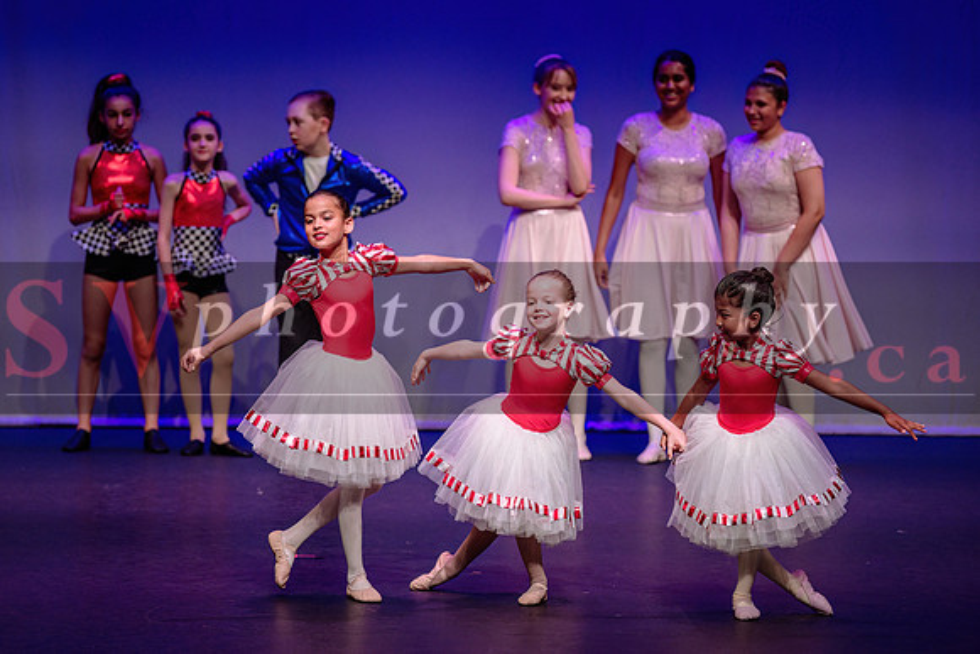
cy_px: 366
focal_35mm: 190
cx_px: 490
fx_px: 5180
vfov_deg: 7.2
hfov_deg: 10.8
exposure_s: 1/640
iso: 1000
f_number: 2.8
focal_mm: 170
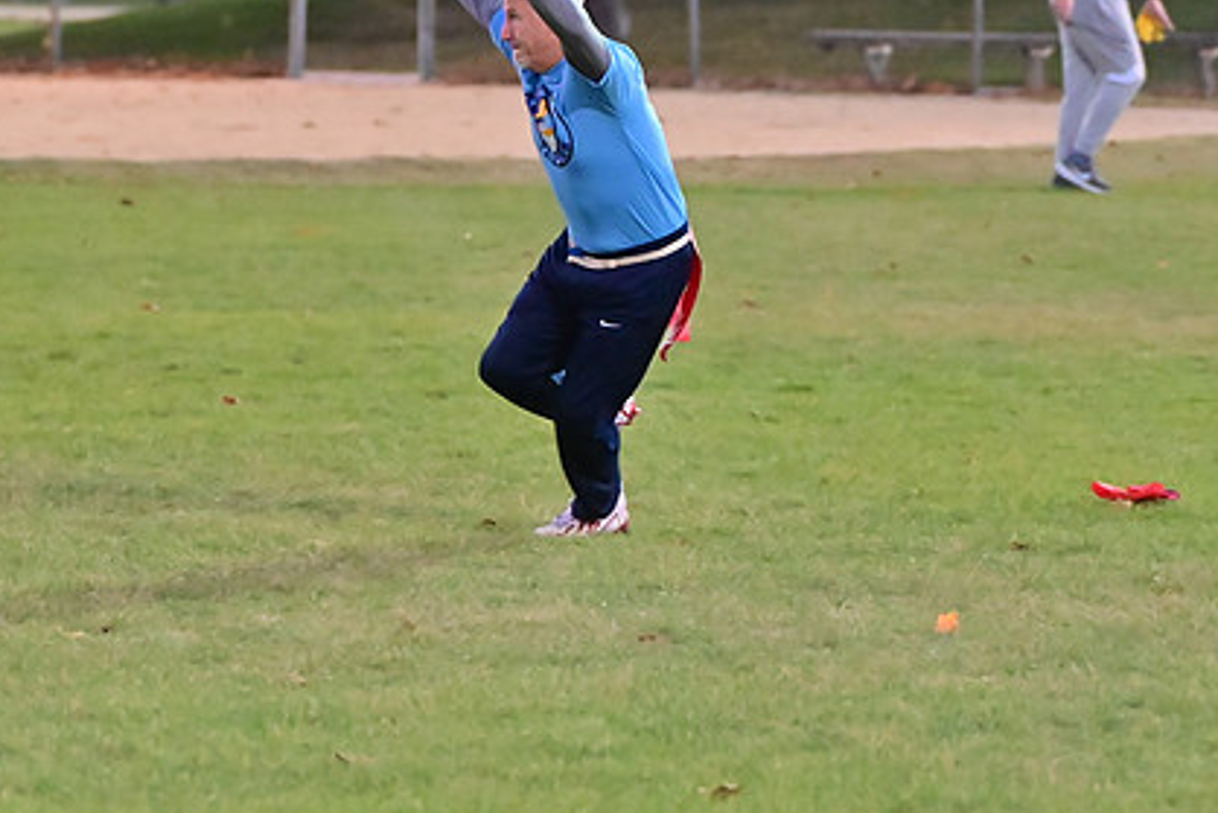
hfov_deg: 7.4
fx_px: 9476
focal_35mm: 280
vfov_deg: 4.9
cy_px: 299
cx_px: 711
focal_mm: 135
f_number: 4
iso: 6400
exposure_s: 1/500
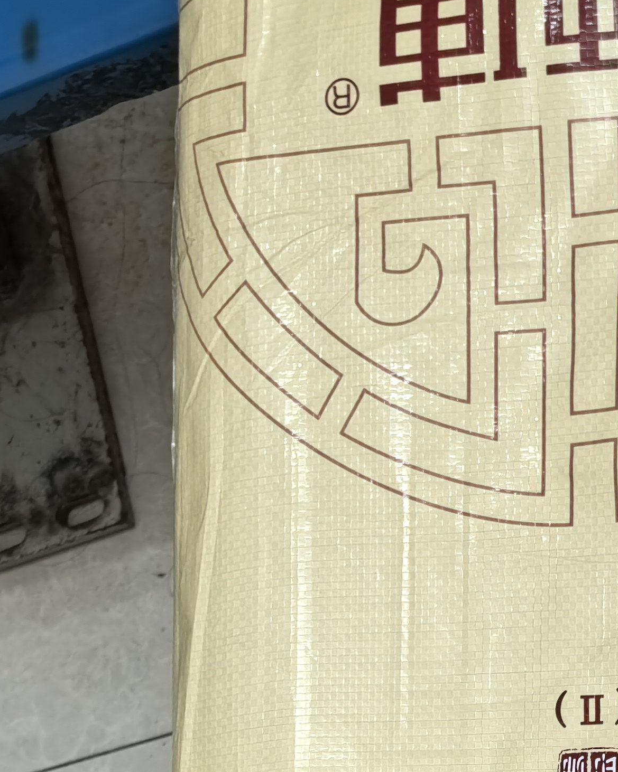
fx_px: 2401
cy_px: 863
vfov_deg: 17.6
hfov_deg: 14.5
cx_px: 533
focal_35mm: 105
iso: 200
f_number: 2
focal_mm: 6.98
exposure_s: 1/50
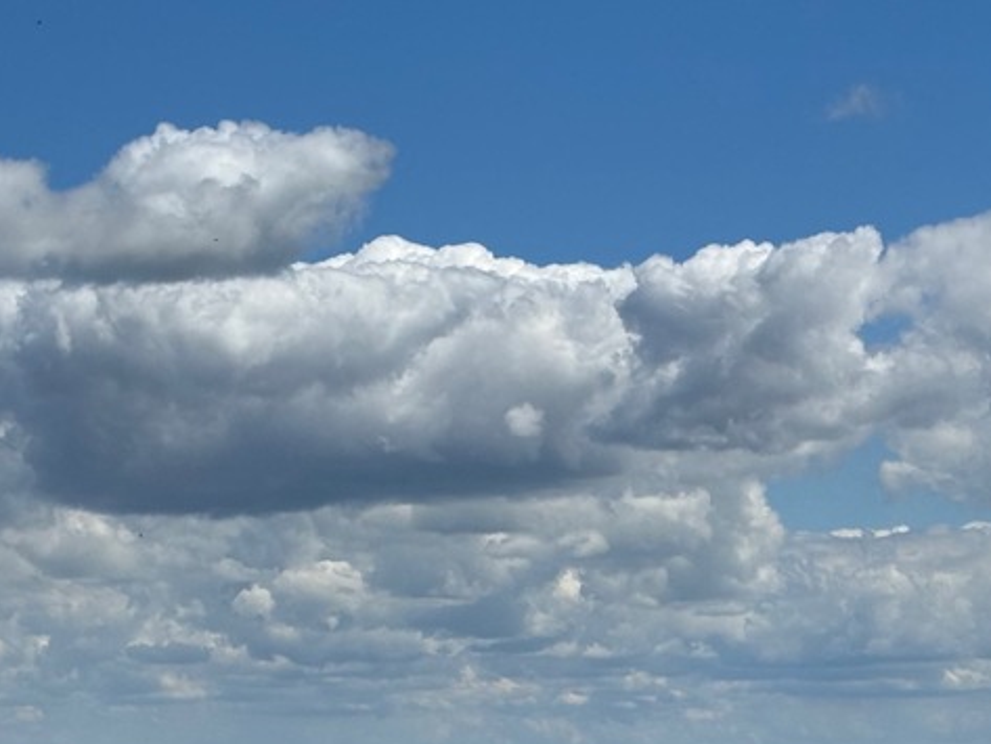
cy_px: 610
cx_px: 338
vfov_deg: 10.9
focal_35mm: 135
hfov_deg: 14.6
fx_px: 3866
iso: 64
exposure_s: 1/9009
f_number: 1.78
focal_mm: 6.76
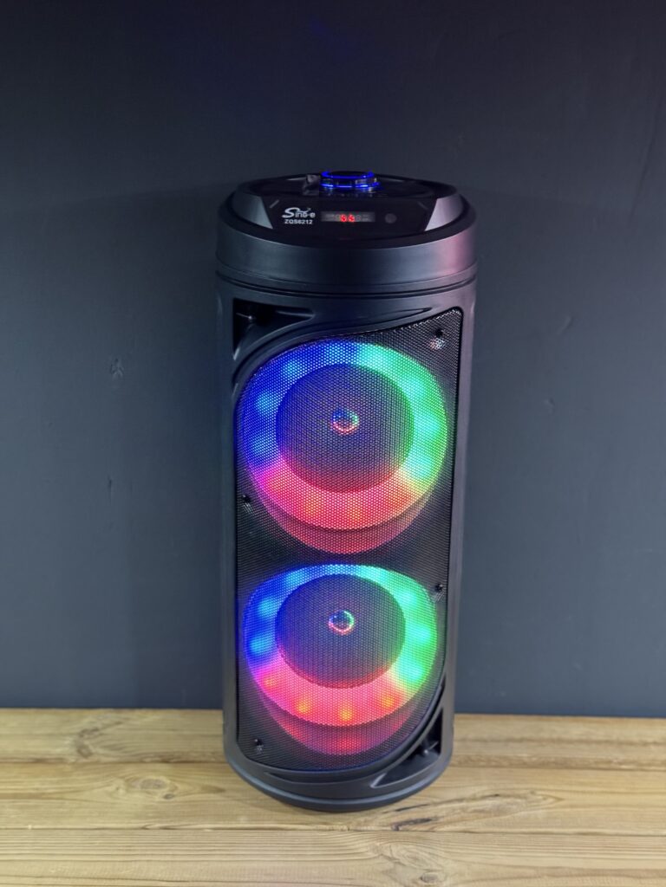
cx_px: 333
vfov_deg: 39.7
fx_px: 1231
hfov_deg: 30.3
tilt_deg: -16.3
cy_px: 444
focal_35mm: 48
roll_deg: +0.2
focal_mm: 6.76
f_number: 1.78
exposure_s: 1/25
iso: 400
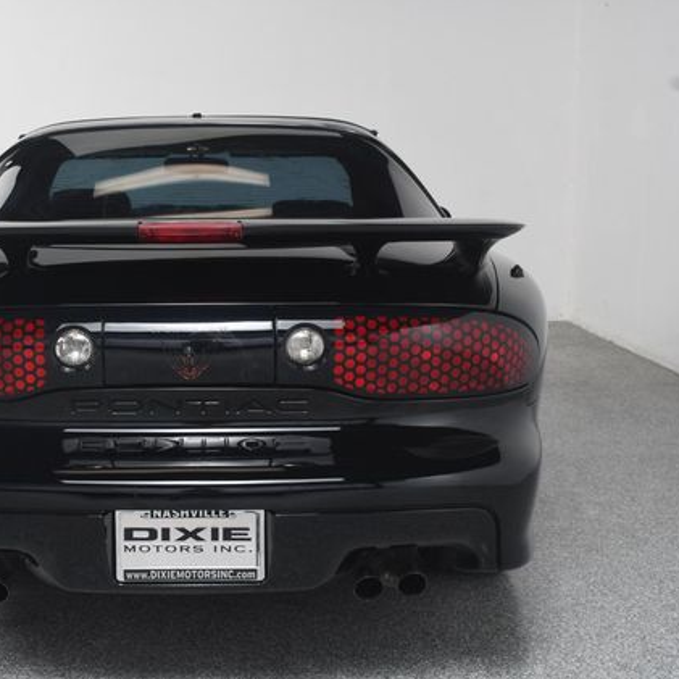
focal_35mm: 62
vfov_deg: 27.7
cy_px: 337
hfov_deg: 27.5
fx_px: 1376
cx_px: 198
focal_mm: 32
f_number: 8
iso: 100
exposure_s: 1/160
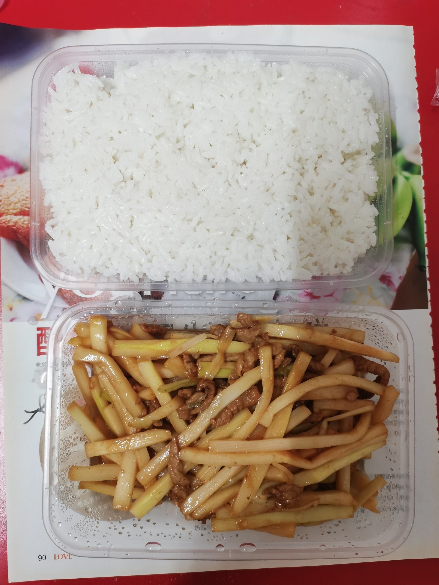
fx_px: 457
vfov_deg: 65.3
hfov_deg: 51.4
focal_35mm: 27
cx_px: 220
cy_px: 292
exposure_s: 1/50
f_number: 1.8
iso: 320
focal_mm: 5.58
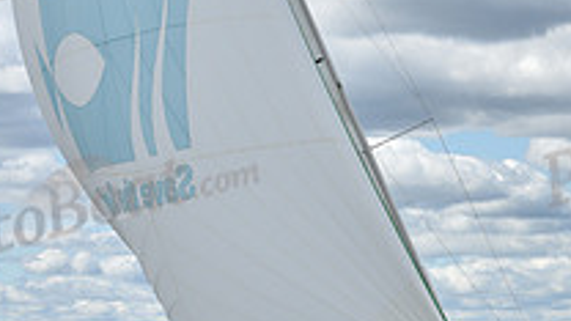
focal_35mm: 205
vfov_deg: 5.9
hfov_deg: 10.5
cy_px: 317
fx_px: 3104
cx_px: 404
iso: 250
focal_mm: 70
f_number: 10
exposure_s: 1/800
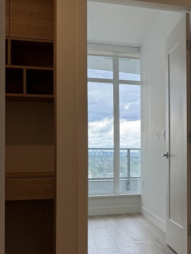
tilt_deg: +2.2
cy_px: 149
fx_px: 397
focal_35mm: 54
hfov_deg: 25.0
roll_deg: -0.4
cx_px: 213
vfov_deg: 35.4
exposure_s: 1/925
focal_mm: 6.76
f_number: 1.78
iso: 80
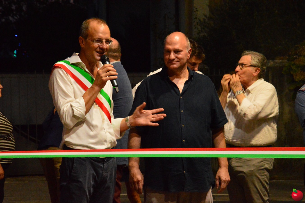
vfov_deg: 8.7
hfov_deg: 13.1
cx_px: 152
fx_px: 1333
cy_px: 102
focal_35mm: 158
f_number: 11
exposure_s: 1/60
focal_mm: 105
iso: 6400
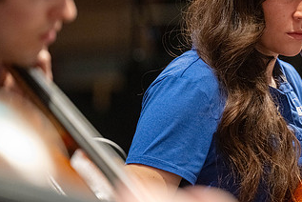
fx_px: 2149
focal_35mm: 256
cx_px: 249
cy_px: 67
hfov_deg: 8.0
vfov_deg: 5.4
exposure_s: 1/320
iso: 3200
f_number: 2.8
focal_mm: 140
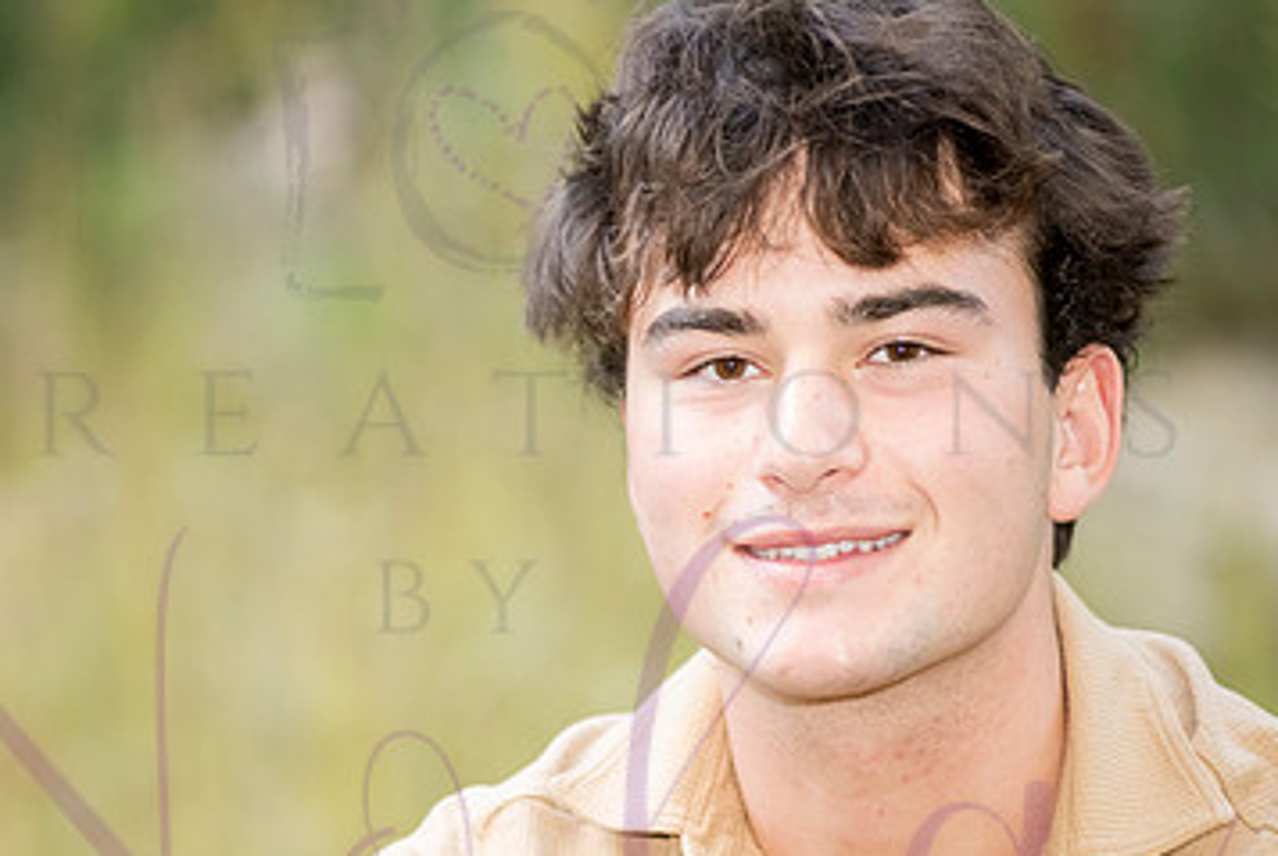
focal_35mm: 332
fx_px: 11800
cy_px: 589
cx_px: 523
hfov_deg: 6.2
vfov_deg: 4.2
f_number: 4.5
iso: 800
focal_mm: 200
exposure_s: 1/200
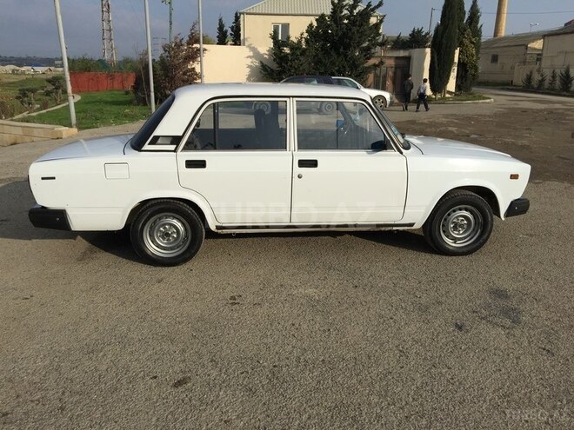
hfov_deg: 61.7
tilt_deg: -15.1
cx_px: 287
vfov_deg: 48.2
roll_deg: -2.1
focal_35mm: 29
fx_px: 481
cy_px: 215
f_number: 2.2
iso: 32
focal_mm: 4.15
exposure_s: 1/4405
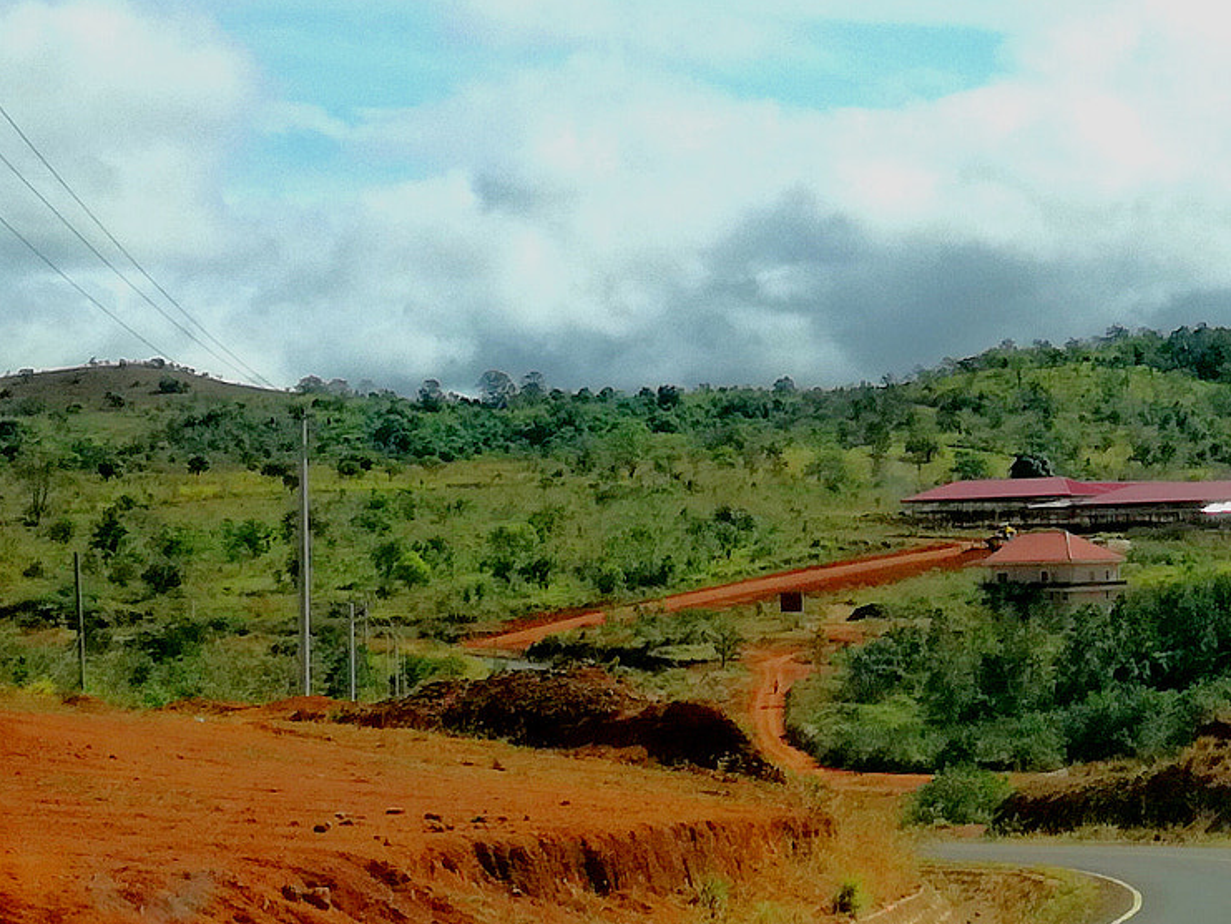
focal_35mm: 95
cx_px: 1284
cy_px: 364
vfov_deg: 15.6
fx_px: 3379
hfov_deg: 19.9
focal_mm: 3.79
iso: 50
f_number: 2
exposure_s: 1/1460
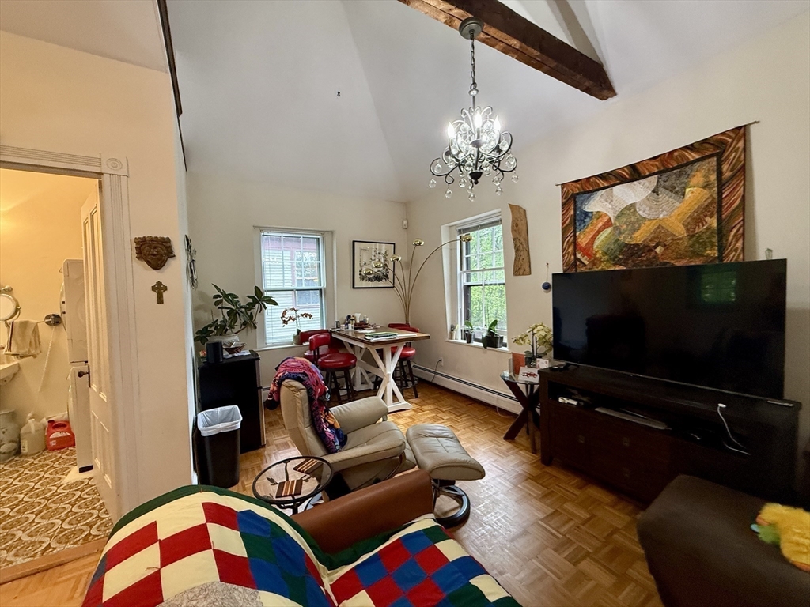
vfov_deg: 85.7
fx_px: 328
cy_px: 304
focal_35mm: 14
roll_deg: +1.5
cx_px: 405
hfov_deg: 102.1
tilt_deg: -1.9
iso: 320
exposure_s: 1/60
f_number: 2.2
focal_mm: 2.22
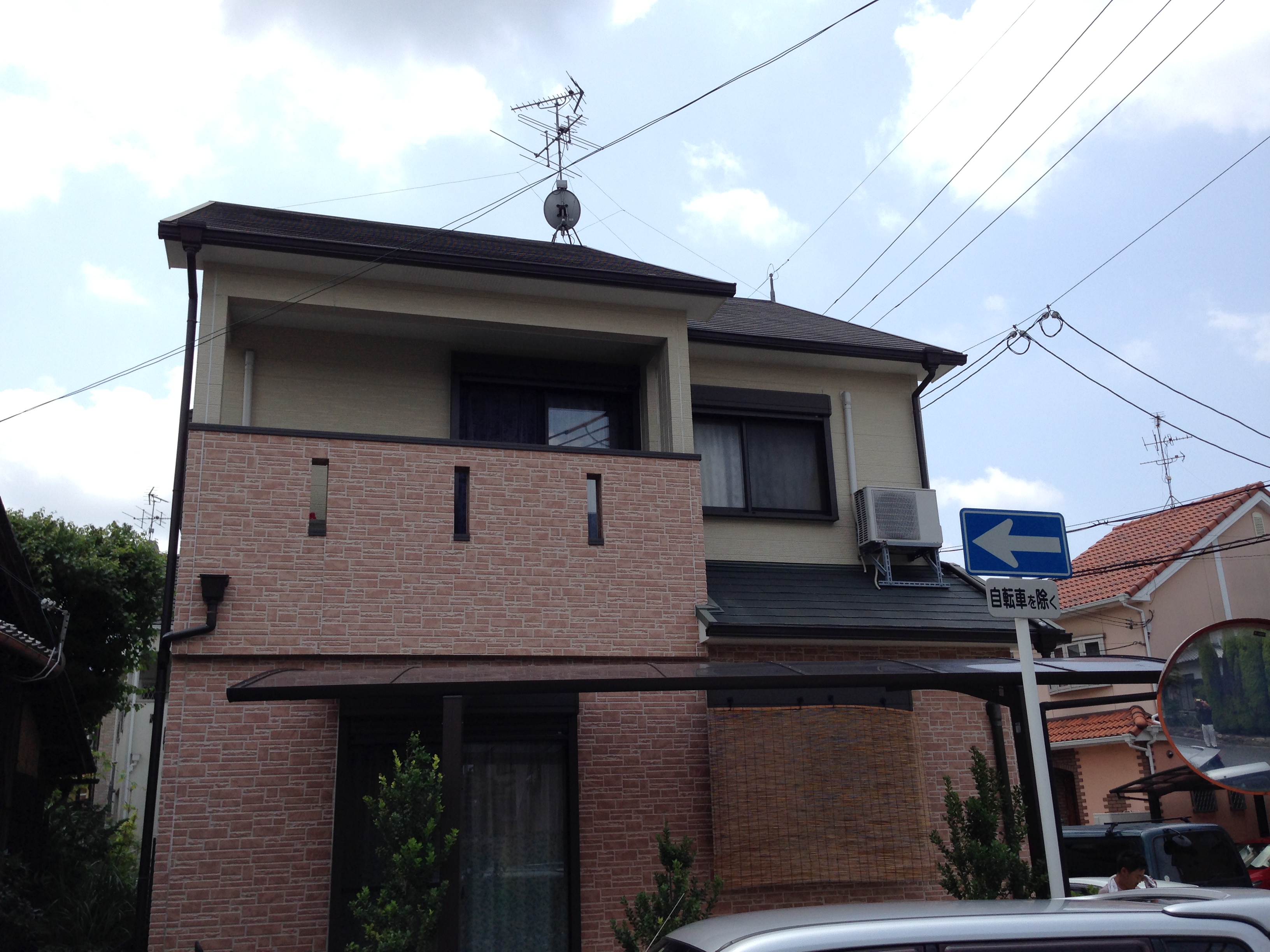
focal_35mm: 33
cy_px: 476
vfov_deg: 42.9
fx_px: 1211
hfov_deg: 55.4
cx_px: 635
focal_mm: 4.12
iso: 50
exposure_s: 1/1595
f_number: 2.4
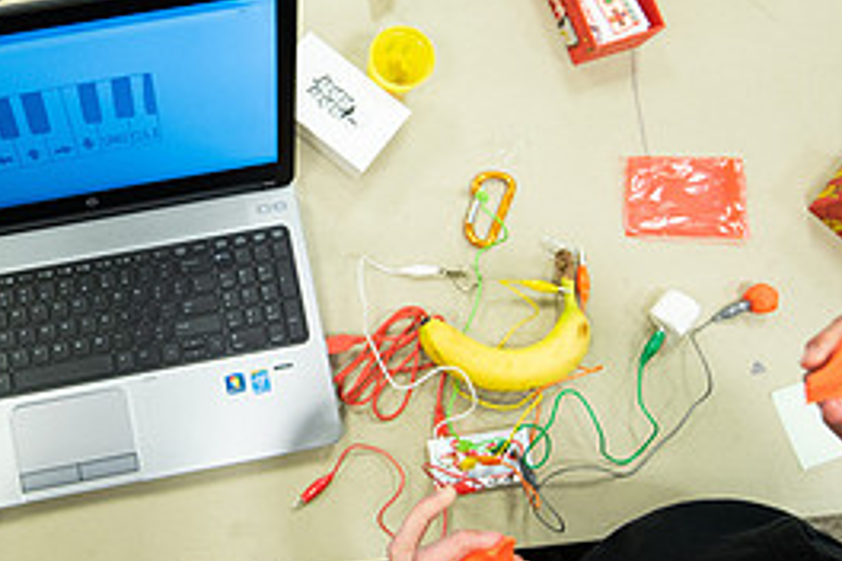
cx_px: 227
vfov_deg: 36.7
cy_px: 220
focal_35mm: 36
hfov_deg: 51.2
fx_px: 842
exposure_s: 1/250
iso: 1000
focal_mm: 14
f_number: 2.8
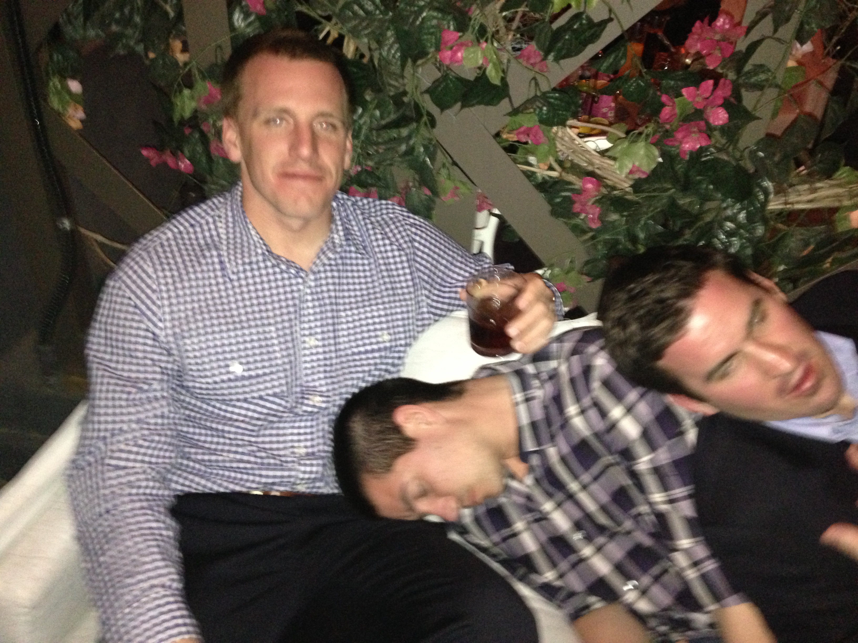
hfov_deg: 55.4
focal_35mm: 33
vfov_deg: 42.9
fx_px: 818
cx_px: 429
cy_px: 322
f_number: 2.4
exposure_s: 1/16
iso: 500
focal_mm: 4.13
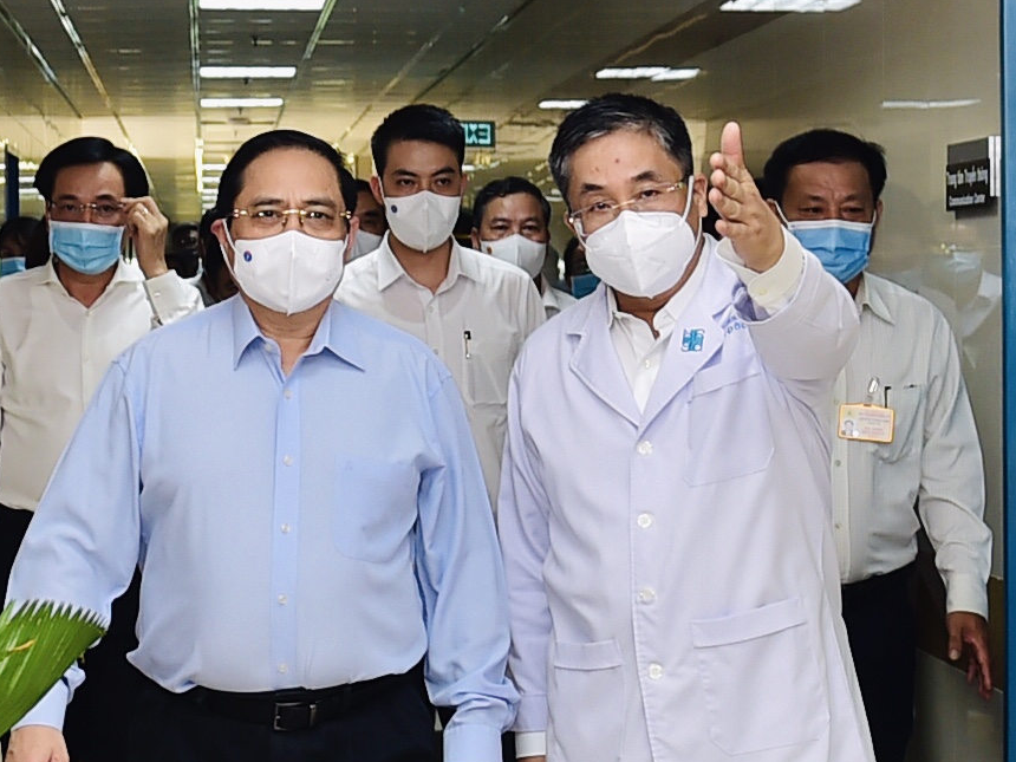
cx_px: 466
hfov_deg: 59.9
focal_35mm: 30
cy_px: 434
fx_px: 881
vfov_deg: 46.7
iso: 500
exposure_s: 1/160
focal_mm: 24
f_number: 4
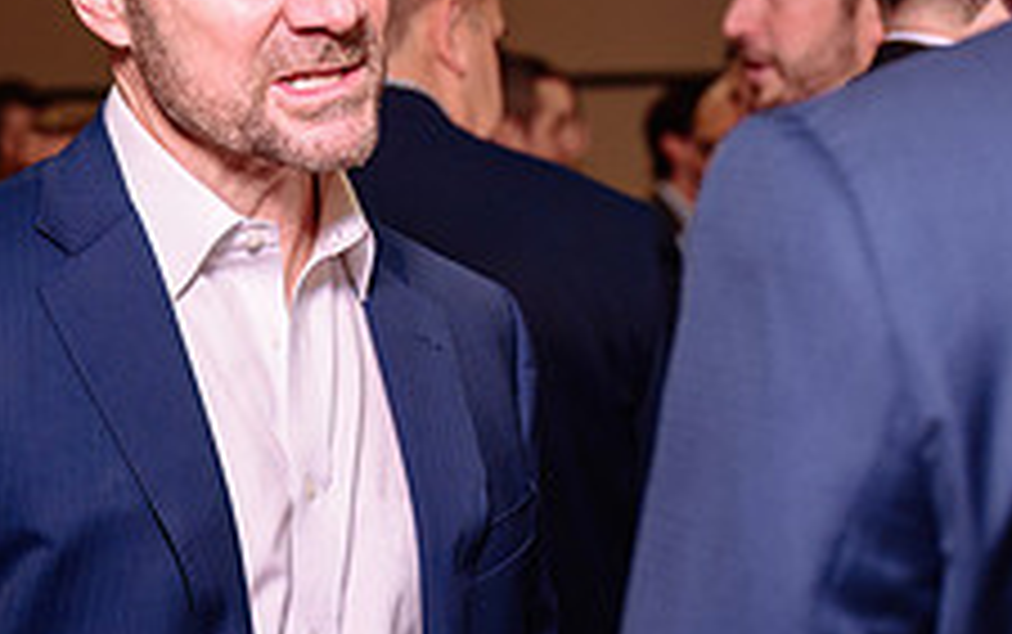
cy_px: 402
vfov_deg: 10.4
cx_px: 639
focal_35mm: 126
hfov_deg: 16.5
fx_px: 3478
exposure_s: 1/80
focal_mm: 48
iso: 800
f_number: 3.5
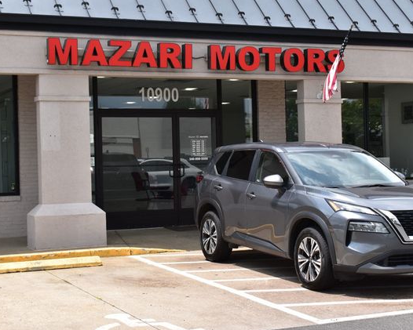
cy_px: 165
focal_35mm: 65
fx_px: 795
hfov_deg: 29.1
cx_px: 209
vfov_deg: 23.5
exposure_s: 1/500
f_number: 11
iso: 400
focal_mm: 38
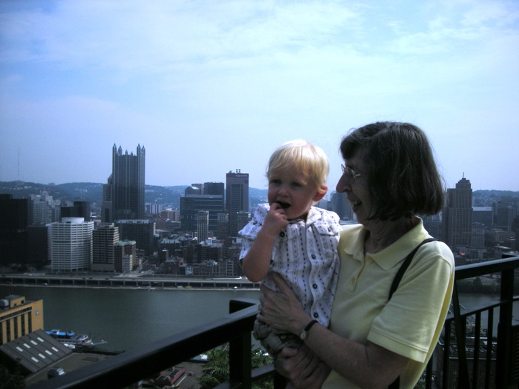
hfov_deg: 52.6
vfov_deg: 40.7
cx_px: 260
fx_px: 525
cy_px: 194
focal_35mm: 35
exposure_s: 1/1100
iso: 50
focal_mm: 5.7
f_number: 5.7
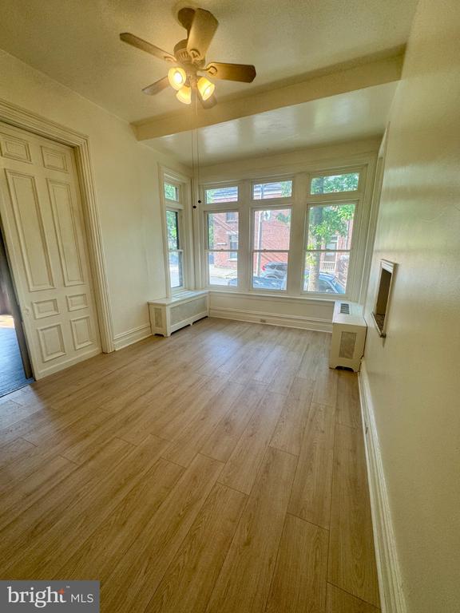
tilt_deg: -14.4
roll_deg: +0.3
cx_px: 230
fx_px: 248
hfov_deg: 85.7
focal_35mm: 14
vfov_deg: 102.1
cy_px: 306
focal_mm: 2.22
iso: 80
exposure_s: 1/120
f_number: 2.2
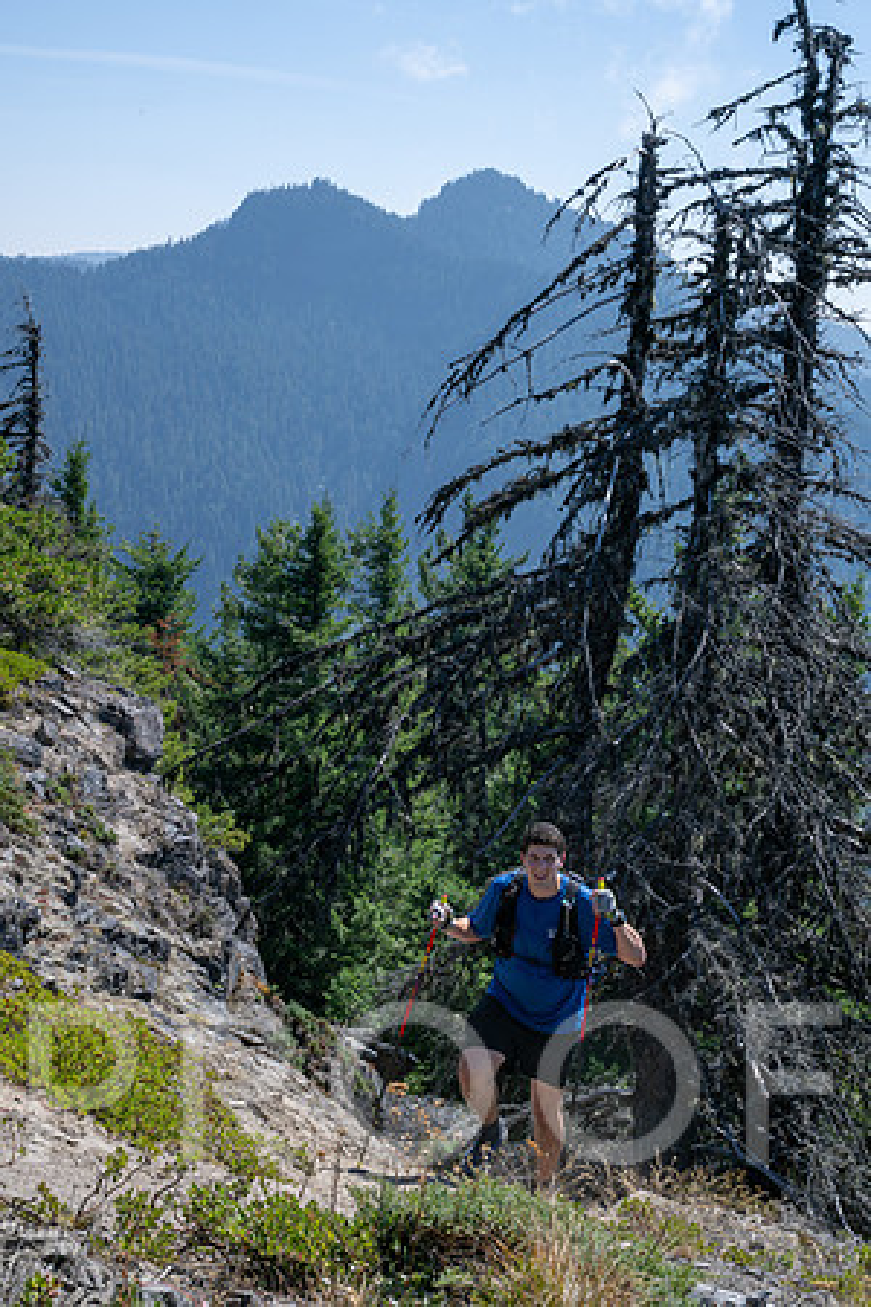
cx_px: 436
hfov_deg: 23.4
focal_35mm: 58
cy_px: 654
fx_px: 2105
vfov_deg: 34.5
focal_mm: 58
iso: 400
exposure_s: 1/250
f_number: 22
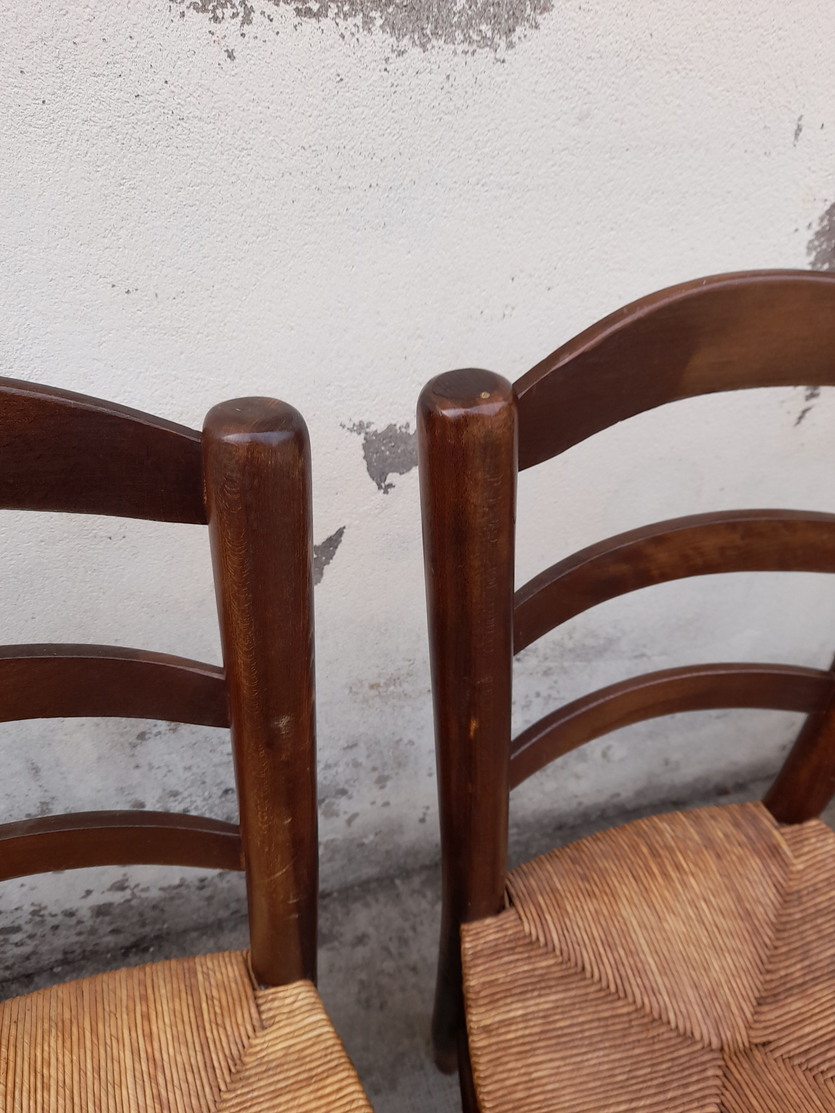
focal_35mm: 25
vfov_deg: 69.4
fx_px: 804
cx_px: 418
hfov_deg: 54.9
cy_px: 556
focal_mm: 4.6
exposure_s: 1/150
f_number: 2
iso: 20
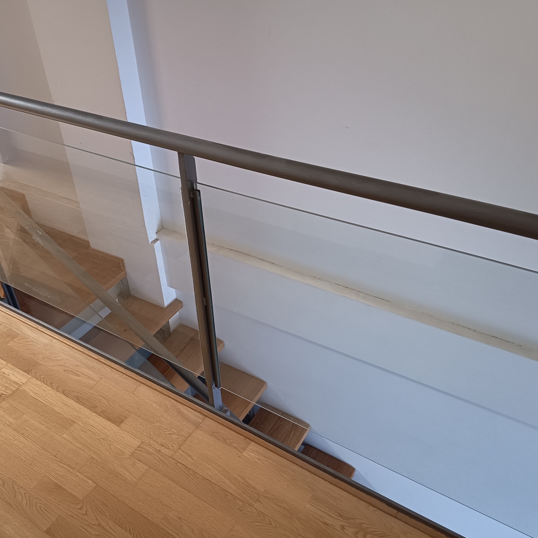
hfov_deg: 49.4
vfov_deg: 49.7
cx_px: 214
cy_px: 293
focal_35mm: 33
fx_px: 580
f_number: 1.7
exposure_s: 1/25
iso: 579
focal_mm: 5.27
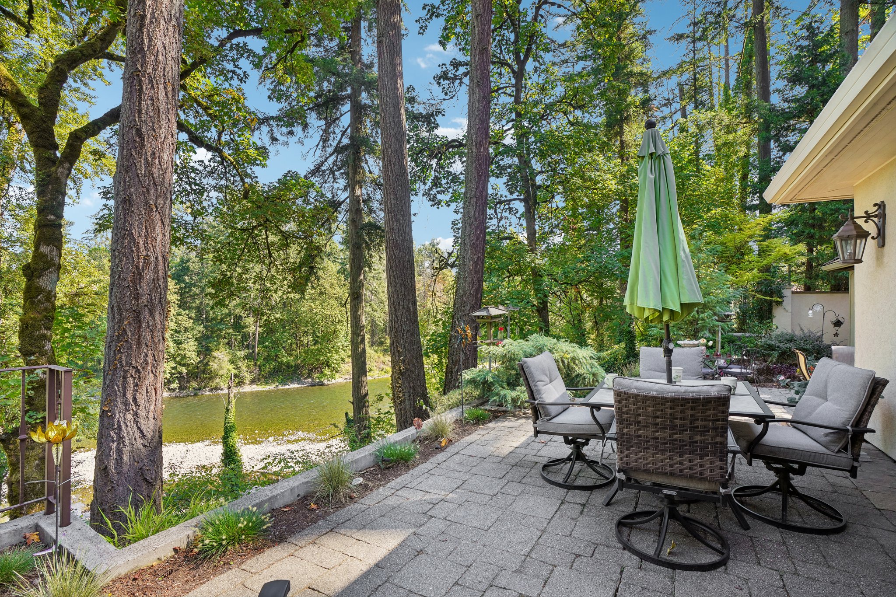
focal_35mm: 16
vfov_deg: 73.7
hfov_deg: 96.7
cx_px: 448
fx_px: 398
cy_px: 298
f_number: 8
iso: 400
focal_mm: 16
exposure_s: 1/100
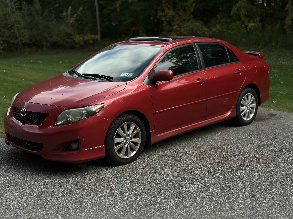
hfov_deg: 39.7
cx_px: 146
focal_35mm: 48
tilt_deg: -8.9
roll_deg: +1.2
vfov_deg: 30.3
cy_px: 110
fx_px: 406
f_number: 1.78
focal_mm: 6.86
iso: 80
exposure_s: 1/2410
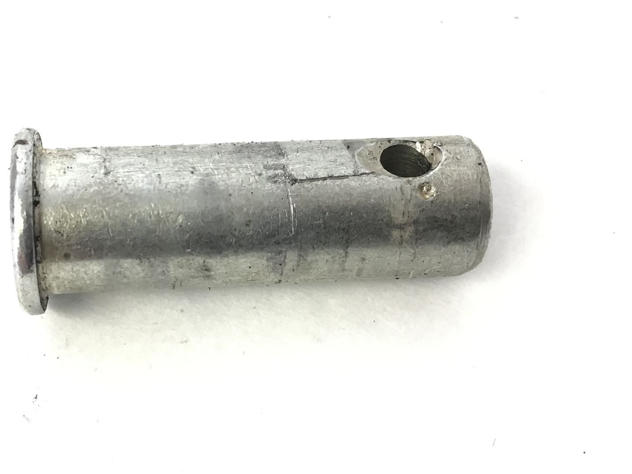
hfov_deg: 37.8
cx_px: 209
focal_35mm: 50
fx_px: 913
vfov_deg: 29.1
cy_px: 209
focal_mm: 3.3
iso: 25
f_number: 2.4
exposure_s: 1/30
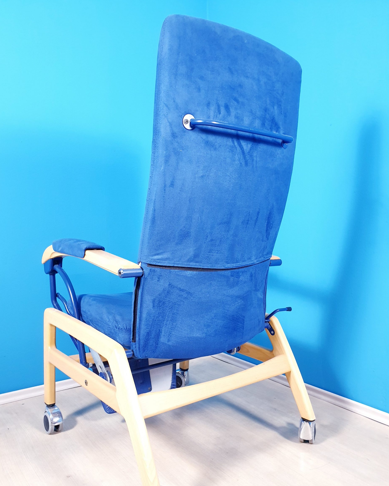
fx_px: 403
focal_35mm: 28
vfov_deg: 62.1
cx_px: 189
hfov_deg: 51.5
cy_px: 267
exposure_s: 1/33
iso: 320
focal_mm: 4.3
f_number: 2.4
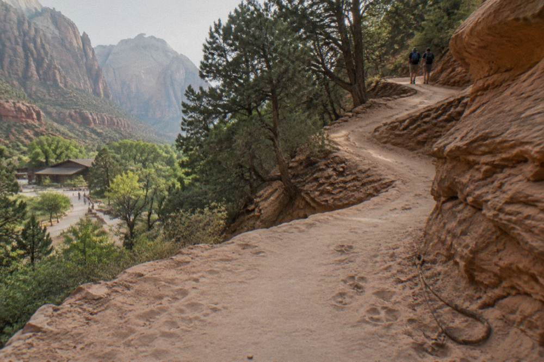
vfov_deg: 37.8
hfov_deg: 54.5
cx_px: 272
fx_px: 529
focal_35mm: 35
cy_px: 181
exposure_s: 1/200
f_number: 10
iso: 320
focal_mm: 35
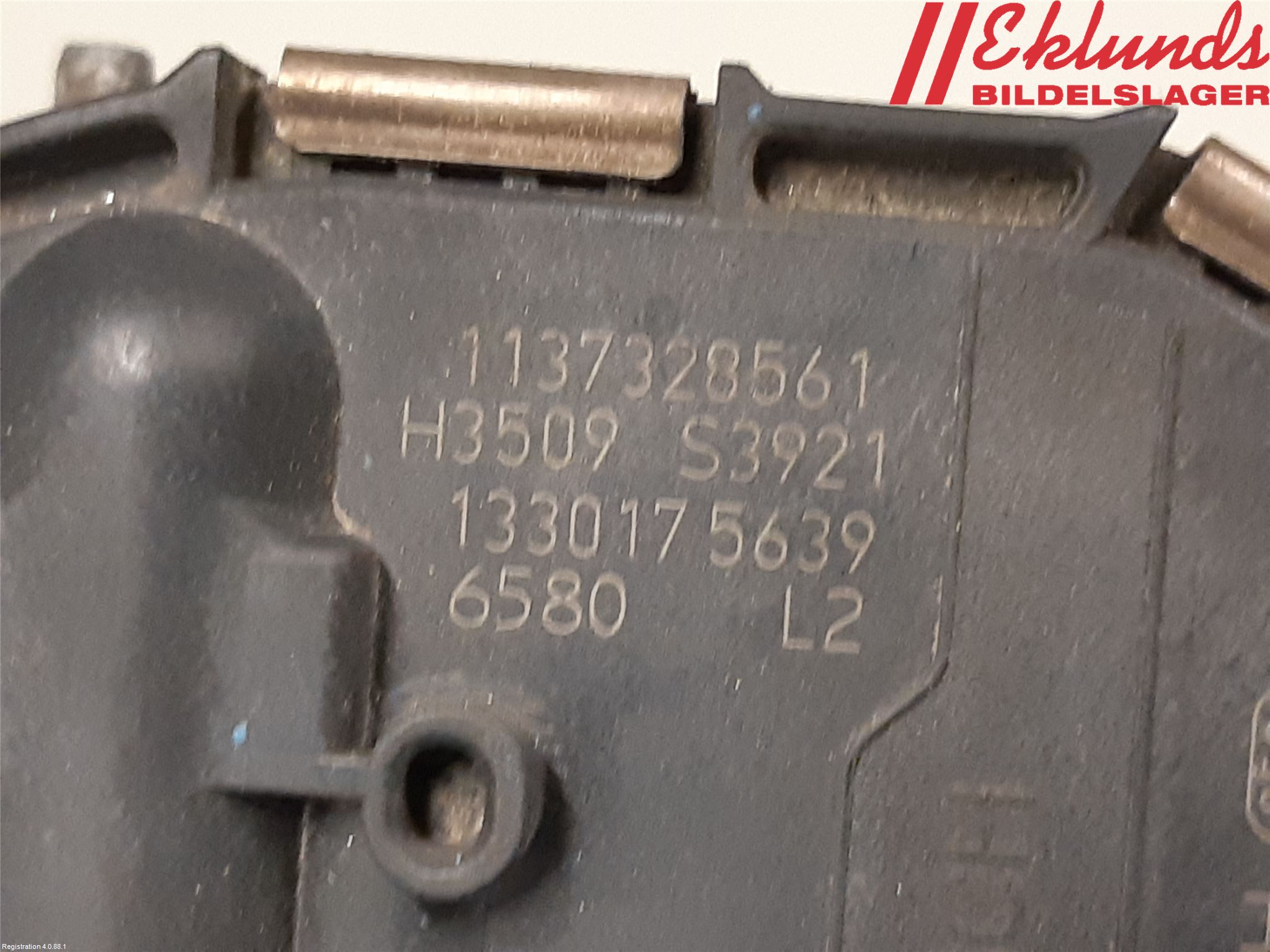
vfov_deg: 53.1
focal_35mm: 26
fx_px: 954
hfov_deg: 67.3
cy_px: 476
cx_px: 635
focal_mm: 3.93
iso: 250
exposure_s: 1/50
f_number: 1.7
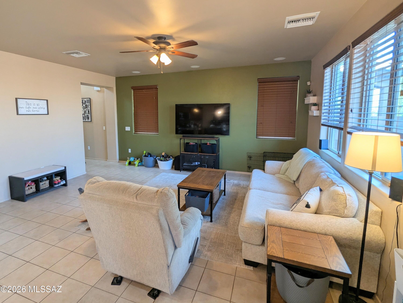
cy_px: 152
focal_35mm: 16
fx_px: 187
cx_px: 202
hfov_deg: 94.4
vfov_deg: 78.2
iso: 51
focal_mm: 2.35
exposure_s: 1/24
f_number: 2.2
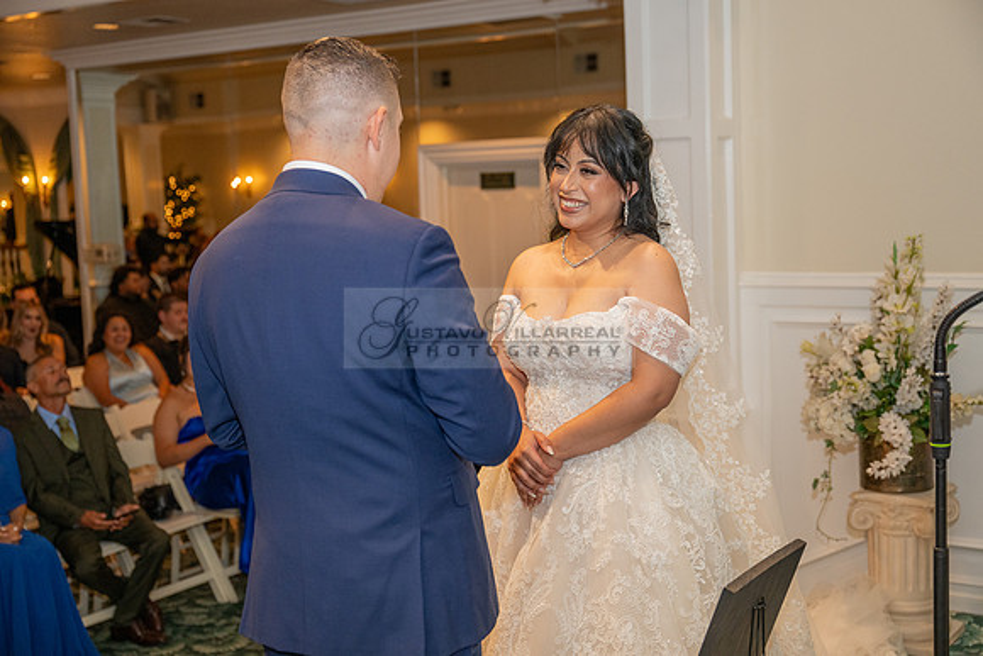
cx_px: 492
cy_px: 328
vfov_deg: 28.7
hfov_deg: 41.9
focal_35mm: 47
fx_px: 1284
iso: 1600
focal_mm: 47
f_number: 3.5
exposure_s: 1/200
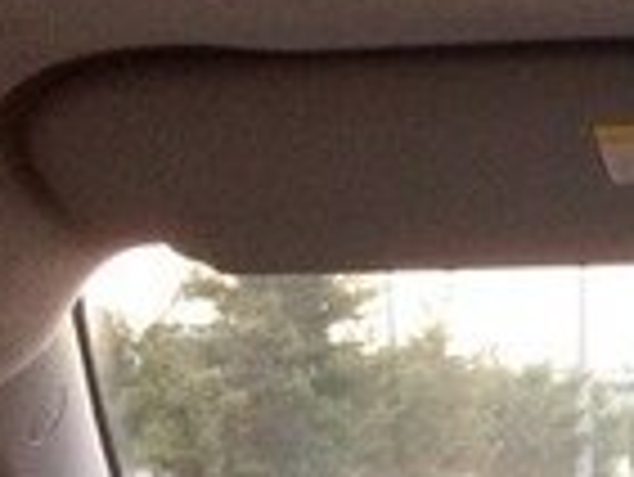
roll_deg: -0.8
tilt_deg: -1.9
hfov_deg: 12.6
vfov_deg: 10.8
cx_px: 1308
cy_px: 475
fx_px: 2493
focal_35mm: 136
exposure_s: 1/33
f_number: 2.2
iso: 64
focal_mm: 4.15
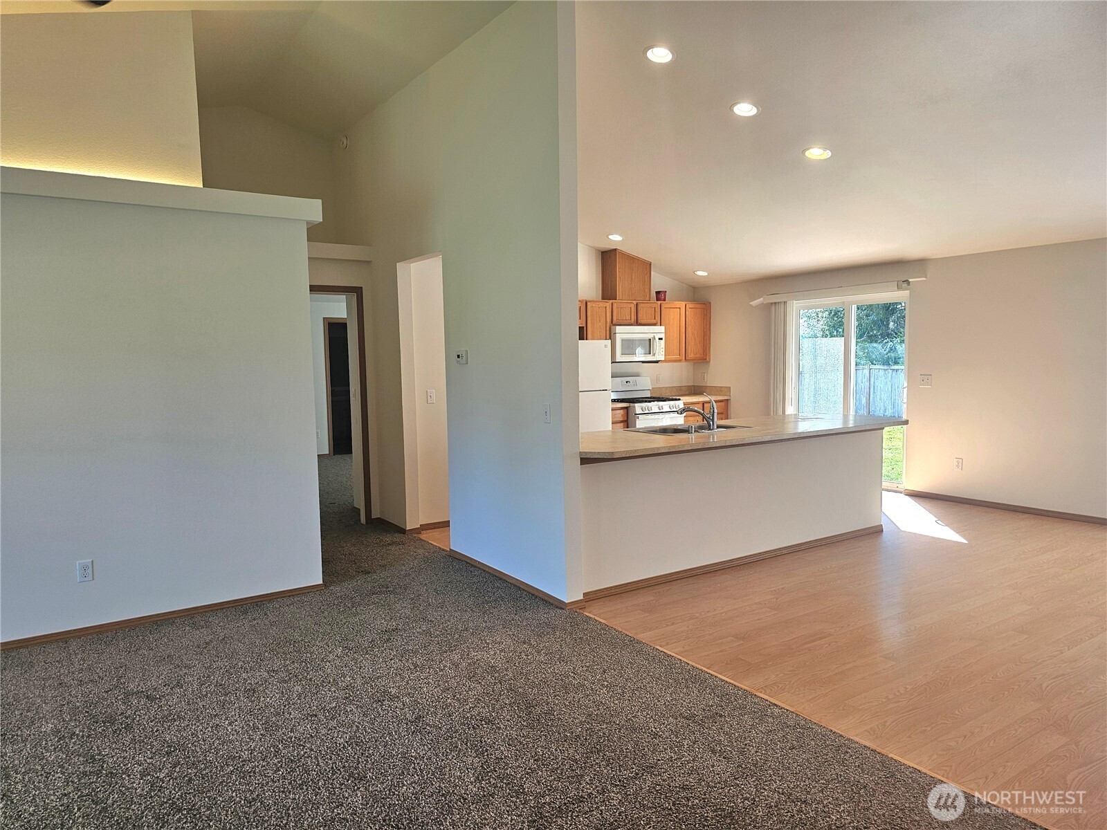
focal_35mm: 23
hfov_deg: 73.9
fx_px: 736
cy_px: 415
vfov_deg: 58.9
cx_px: 554
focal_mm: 6.3
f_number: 1.7
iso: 80
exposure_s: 1/120
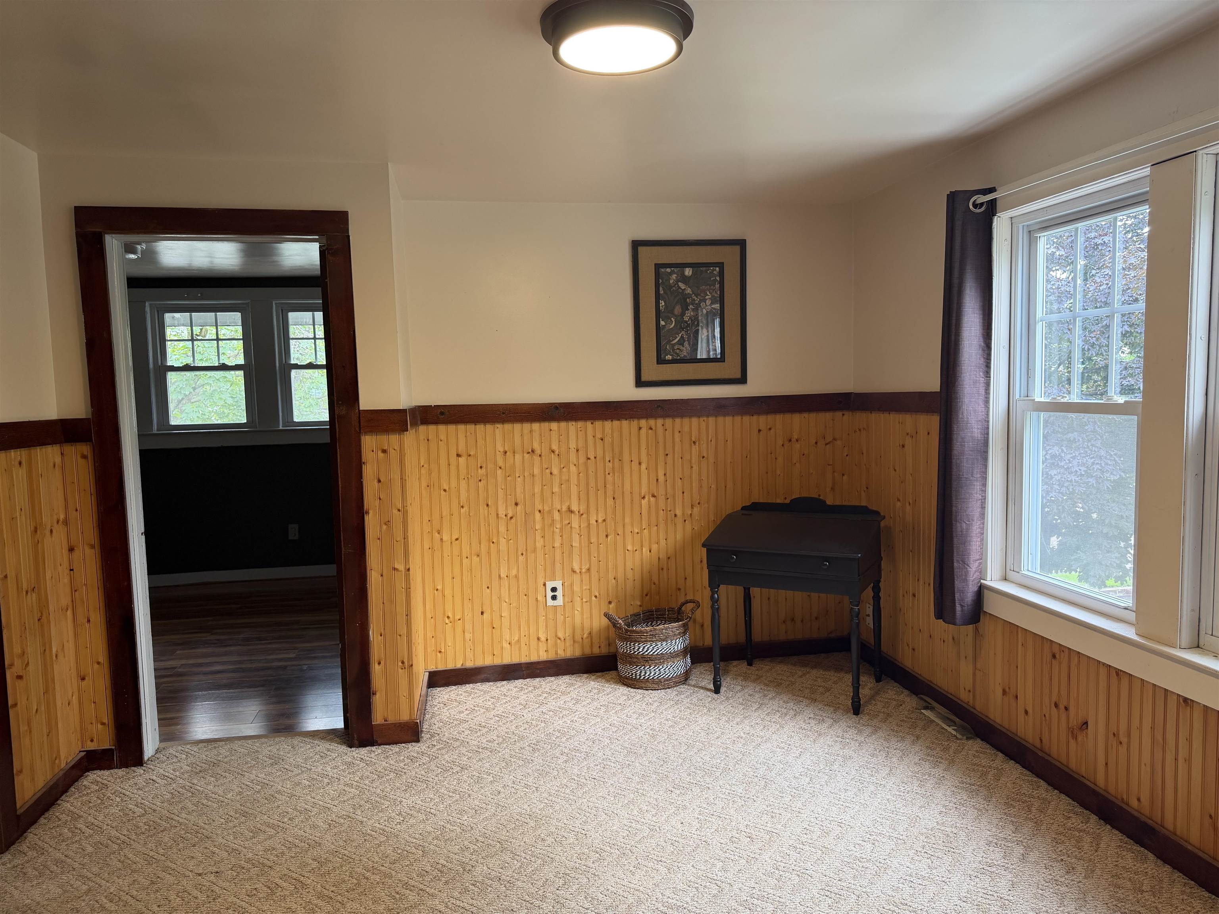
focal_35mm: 24
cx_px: 610
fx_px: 845
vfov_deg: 56.8
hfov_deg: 71.6
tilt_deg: -5.2
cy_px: 457
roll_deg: +1.3
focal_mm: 6.76
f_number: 1.78
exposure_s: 1/60
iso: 125
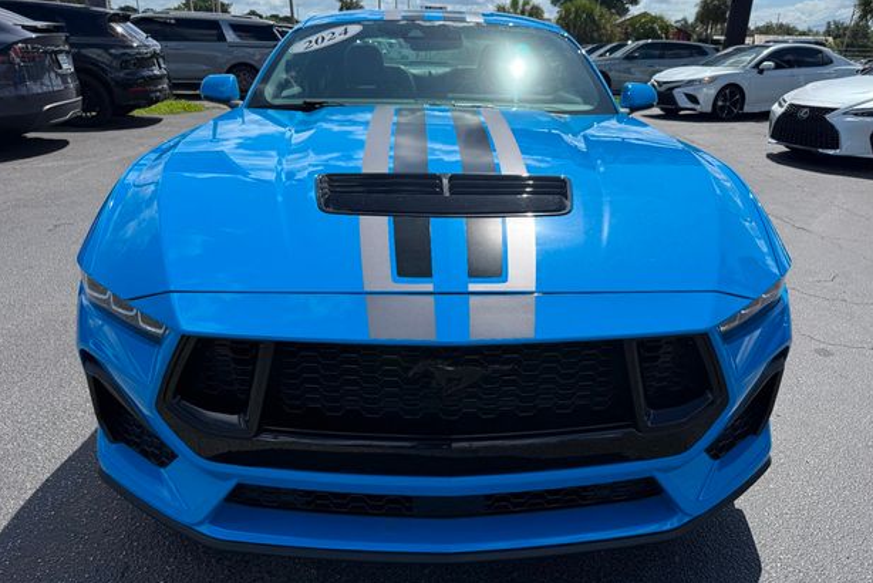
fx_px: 631
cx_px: 454
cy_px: 293
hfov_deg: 69.3
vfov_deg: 49.6
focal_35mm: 26
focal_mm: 6.76
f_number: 1.78
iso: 80
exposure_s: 1/5319
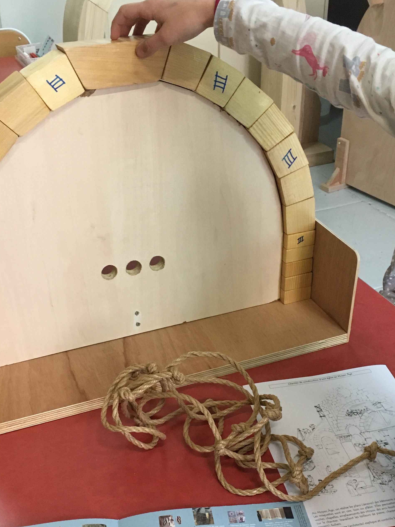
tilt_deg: -34.7
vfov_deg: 40.8
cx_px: 198
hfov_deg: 31.5
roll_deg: +0.7
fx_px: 700
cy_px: 347
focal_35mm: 46
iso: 160
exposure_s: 1/33
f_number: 2.2
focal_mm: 4.15
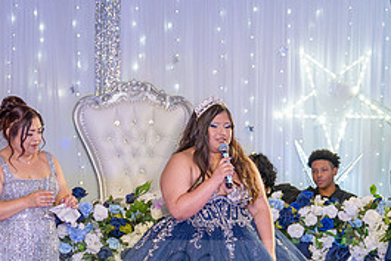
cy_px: 275
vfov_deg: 12.9
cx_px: 171
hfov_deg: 19.4
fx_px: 1141
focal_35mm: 105
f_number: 2.8
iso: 1250
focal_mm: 48
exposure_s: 1/200
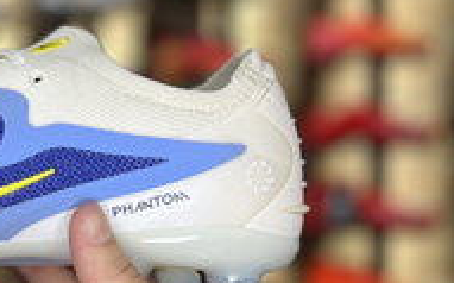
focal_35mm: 77
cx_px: -17
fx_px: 952
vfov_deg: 16.8
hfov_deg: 25.3
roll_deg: +0.6
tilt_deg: -0.2
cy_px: 225
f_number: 1.5
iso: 64
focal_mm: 5.7
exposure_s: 1/100
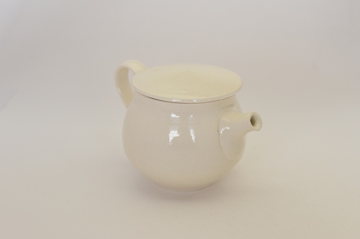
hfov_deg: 34.5
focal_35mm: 58
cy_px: 120
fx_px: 580
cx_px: 180
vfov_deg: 23.4
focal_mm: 58
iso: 1600
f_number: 5
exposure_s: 1/400
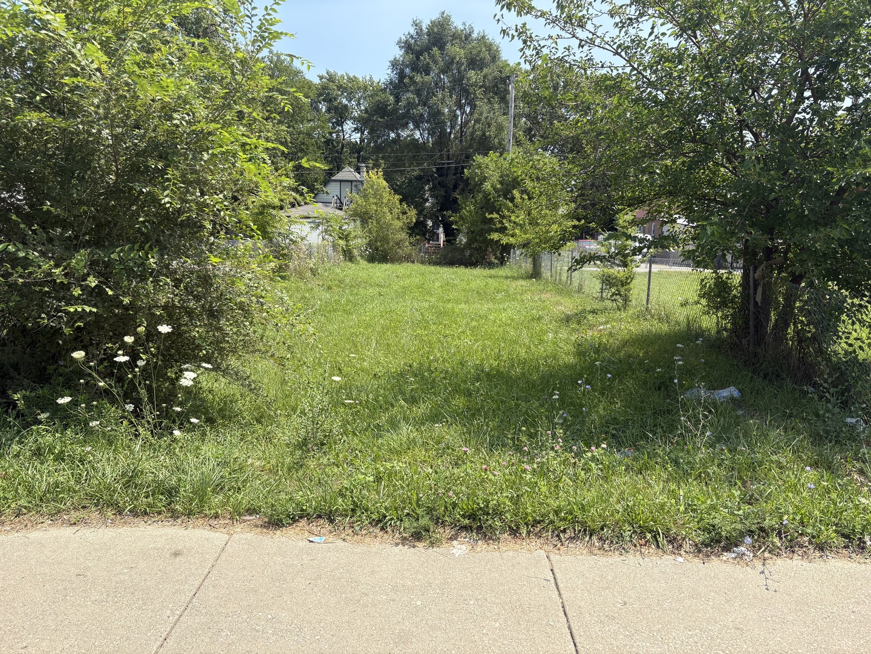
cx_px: 436
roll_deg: -0.7
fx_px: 654
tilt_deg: -7.0
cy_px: 327
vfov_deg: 53.1
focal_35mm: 26
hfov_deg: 67.3
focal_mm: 5.96
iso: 50
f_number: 1.6
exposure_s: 1/1953
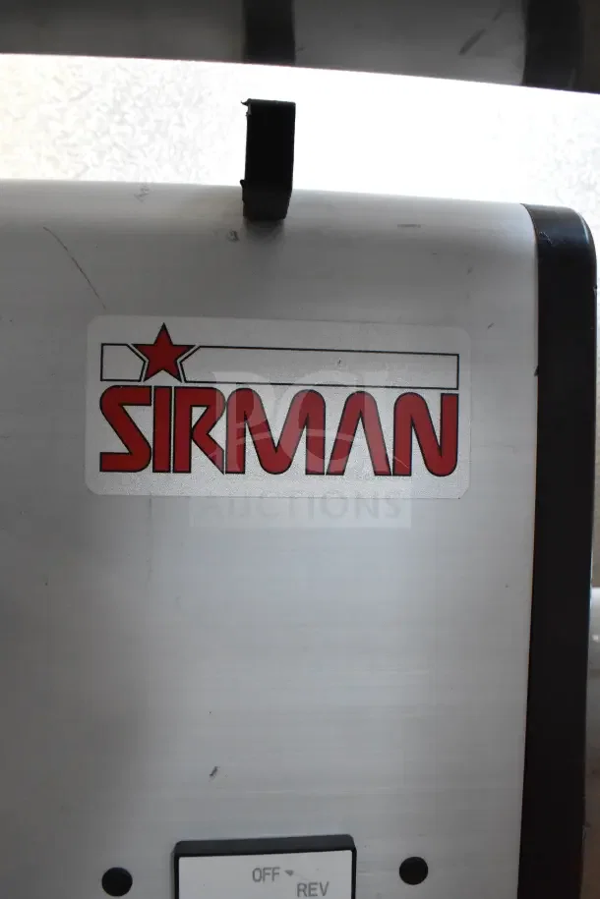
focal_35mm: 27
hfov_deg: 47.9
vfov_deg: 67.4
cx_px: 300
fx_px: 675
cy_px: 450
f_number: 6.3
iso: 6400
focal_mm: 18
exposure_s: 1/160
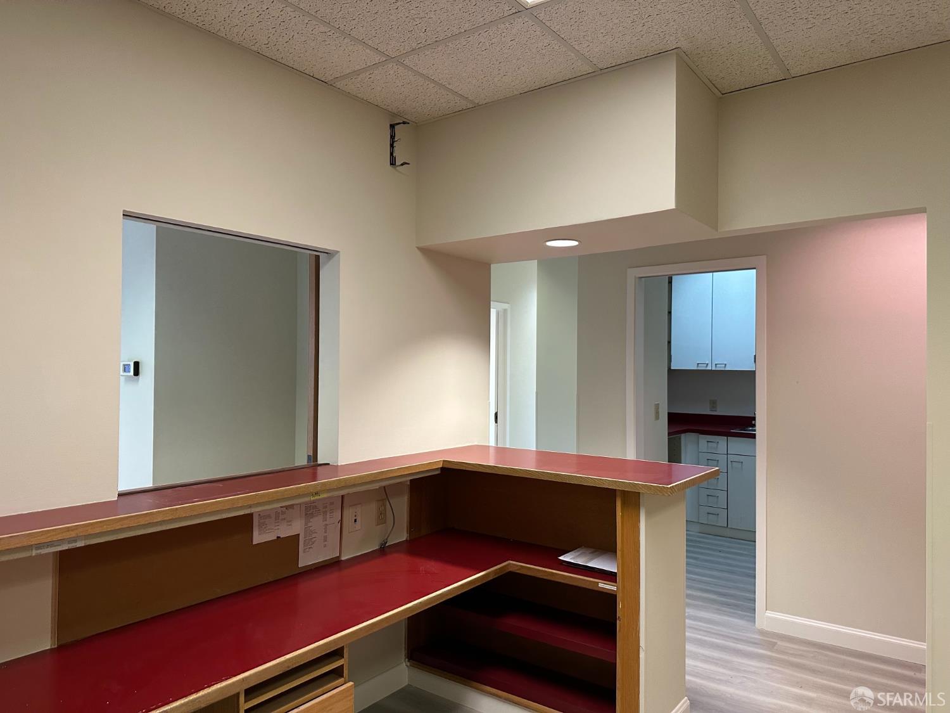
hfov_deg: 71.6
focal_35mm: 24
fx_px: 659
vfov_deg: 56.8
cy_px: 356
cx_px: 475
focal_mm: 6.86
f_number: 1.78
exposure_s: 1/60
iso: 250
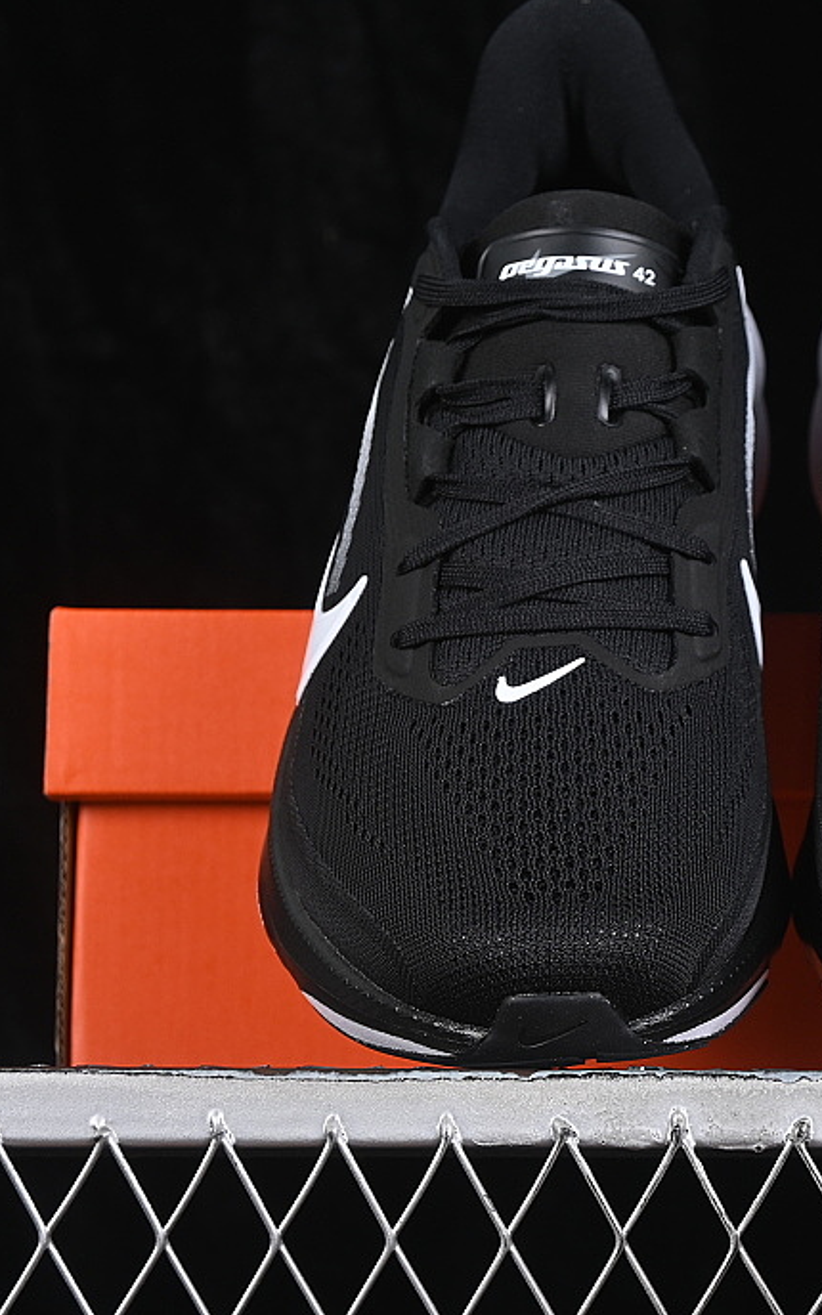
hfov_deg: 10.8
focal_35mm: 120
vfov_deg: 17.4
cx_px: 826
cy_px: 642
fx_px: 4301
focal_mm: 50
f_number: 6.3
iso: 160
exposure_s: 1/60
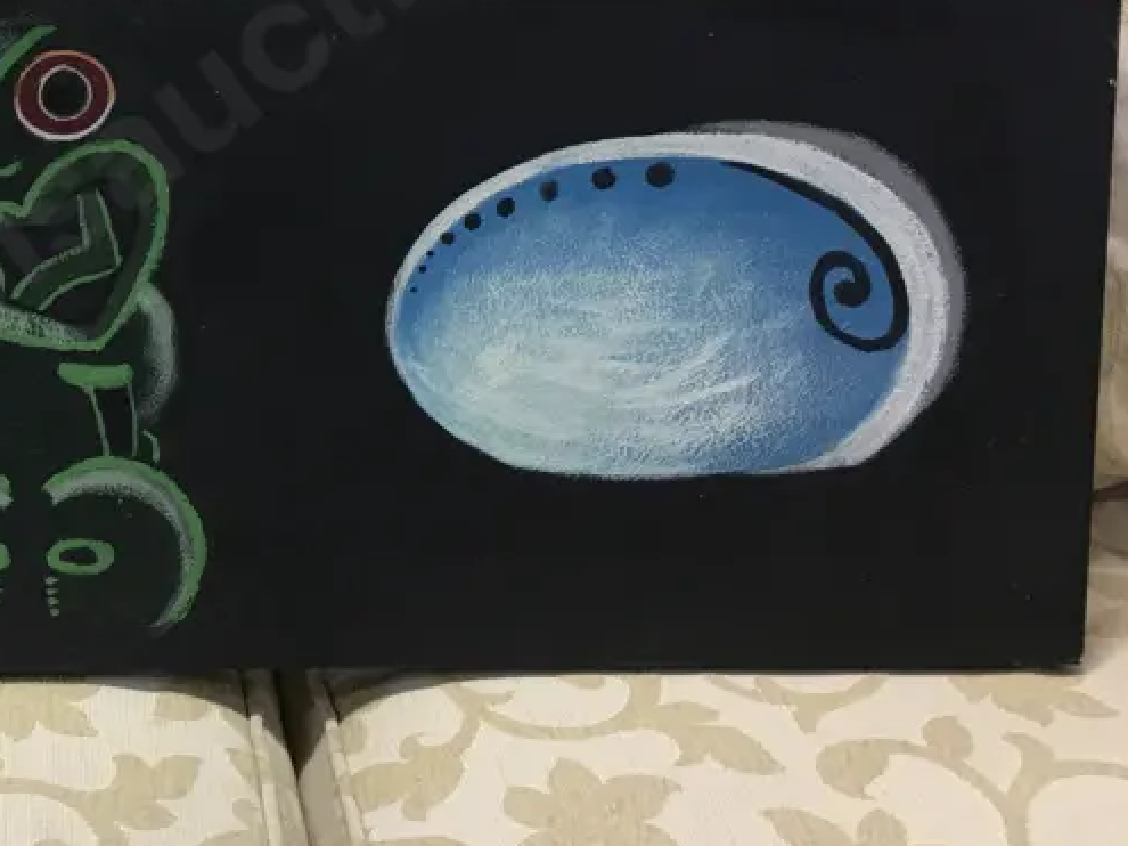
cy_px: 228
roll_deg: +1.6
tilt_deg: -28.3
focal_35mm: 60
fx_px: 1955
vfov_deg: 24.2
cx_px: 41
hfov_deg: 30.3
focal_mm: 4.15
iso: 32
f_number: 2.2
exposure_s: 1/17
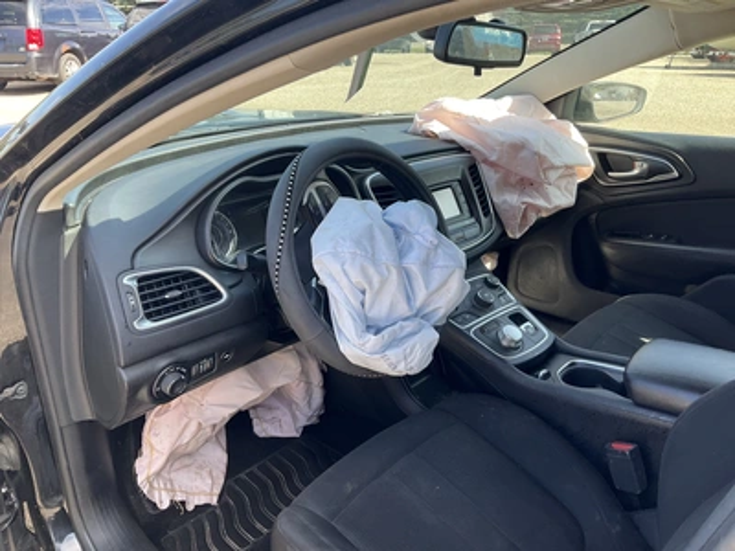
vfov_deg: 48.2
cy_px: 276
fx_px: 616
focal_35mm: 29
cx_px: 368
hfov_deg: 61.7
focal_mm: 3
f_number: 1.8
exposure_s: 1/131
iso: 16
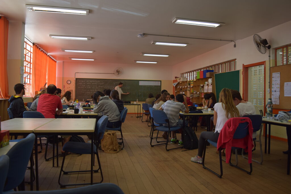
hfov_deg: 67.4
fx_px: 218
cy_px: 97
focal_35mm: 27
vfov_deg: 47.9
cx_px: 146
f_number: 3.5
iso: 200
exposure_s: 1/80
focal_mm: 18
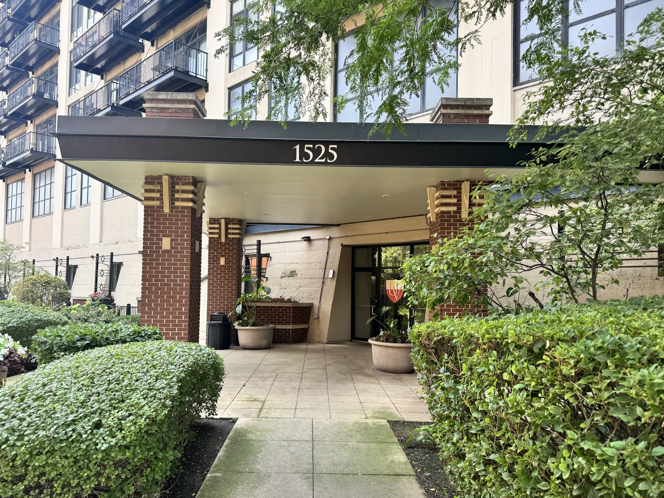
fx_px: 499
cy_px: 268
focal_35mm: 26
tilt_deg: +4.7
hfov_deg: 67.3
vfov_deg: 53.0
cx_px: 323
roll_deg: -3.2
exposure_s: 1/271
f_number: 1.78
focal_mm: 6.76
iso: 64
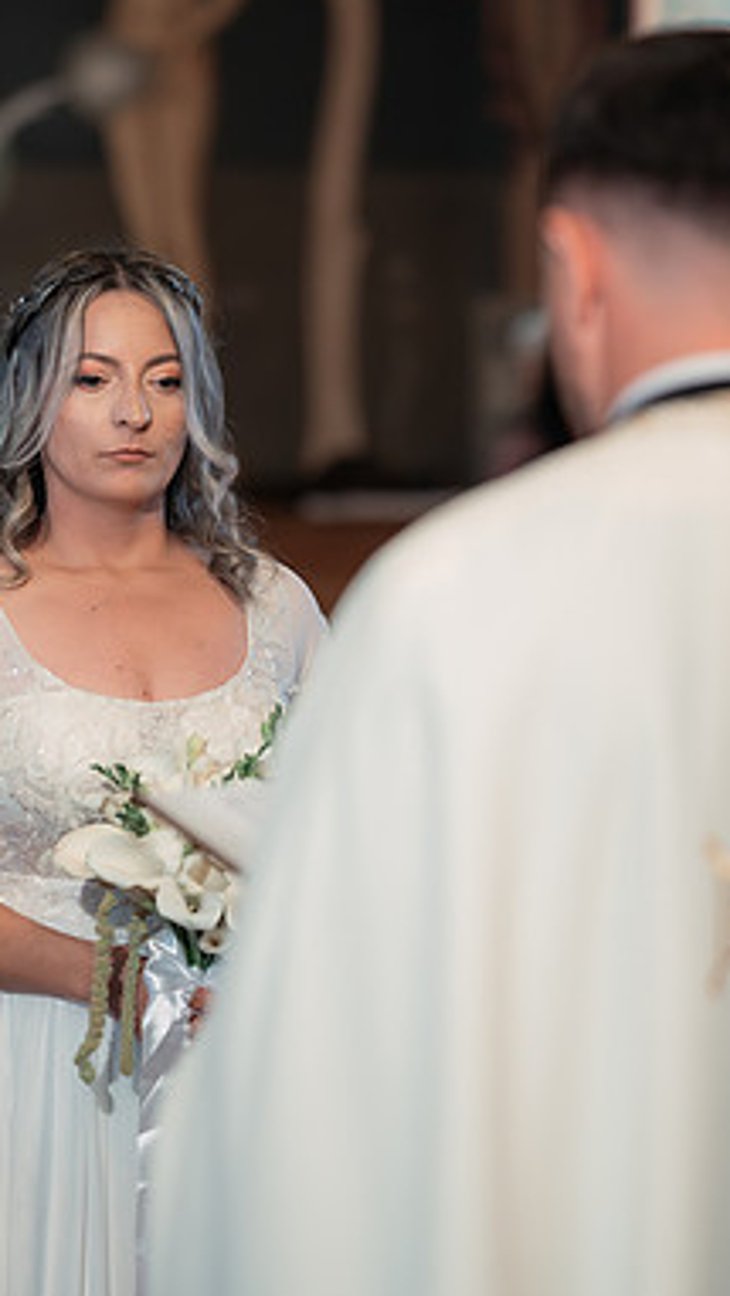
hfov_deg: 9.0
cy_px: 645
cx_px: 109
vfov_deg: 15.9
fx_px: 4644
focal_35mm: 135
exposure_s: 1/200
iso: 1600
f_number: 2
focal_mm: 85
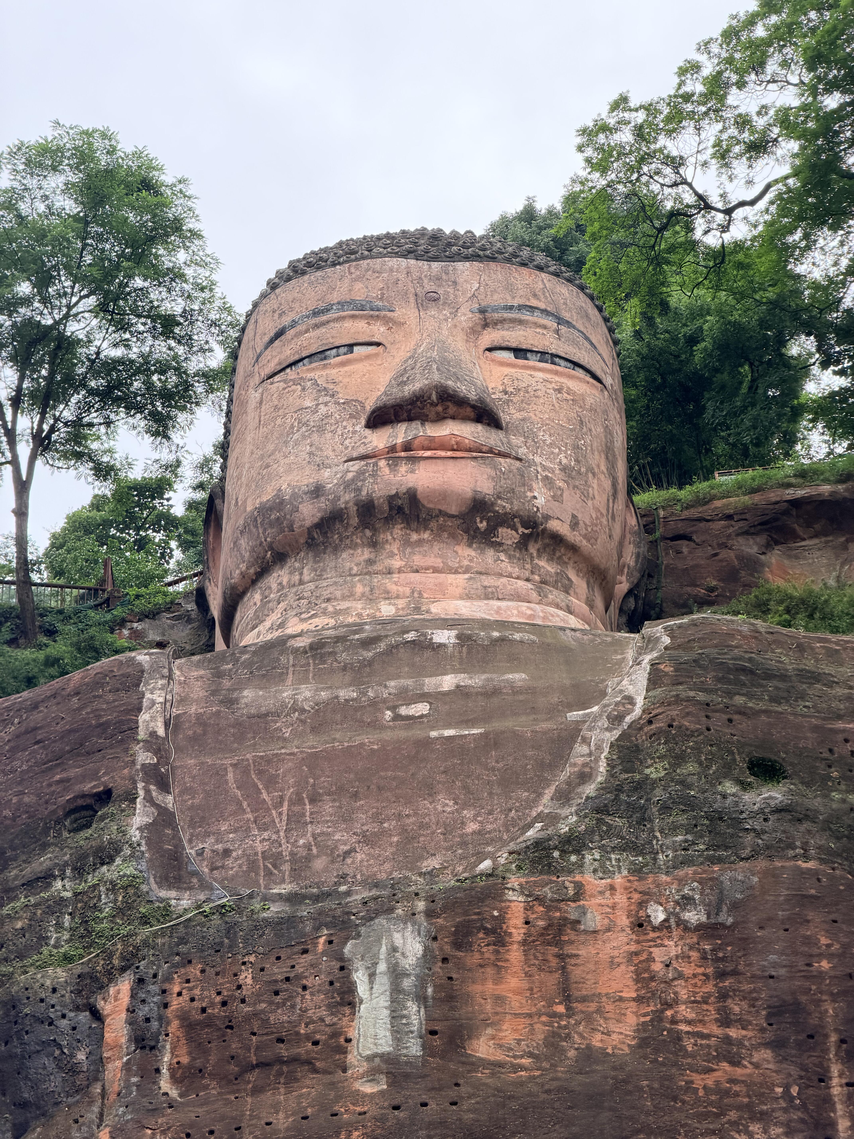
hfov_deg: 14.8
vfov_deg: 19.6
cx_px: 427
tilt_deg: +48.4
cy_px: 570
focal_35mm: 100
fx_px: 3289
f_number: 2.8
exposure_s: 1/241
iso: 50
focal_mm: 16.89
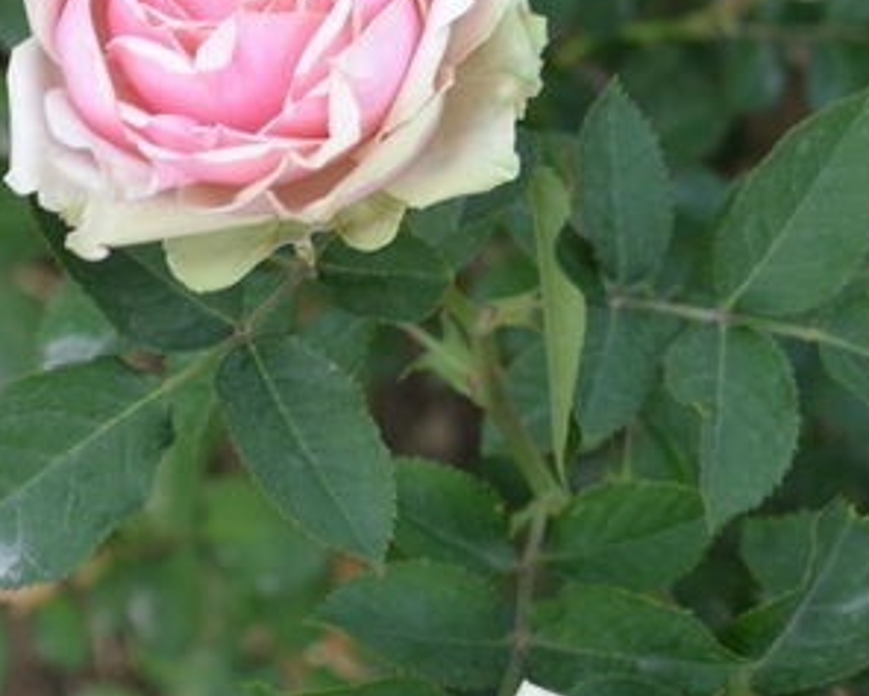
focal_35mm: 152
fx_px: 3911
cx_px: 537
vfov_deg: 10.2
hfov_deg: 12.7
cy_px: 363
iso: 160
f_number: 5.6
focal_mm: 40
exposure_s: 1/125
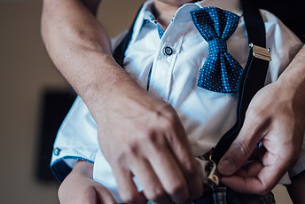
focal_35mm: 59
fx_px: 500
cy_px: 55
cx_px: 205
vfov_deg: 22.9
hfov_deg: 33.6
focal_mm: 35
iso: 400
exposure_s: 1/160
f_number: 1.4
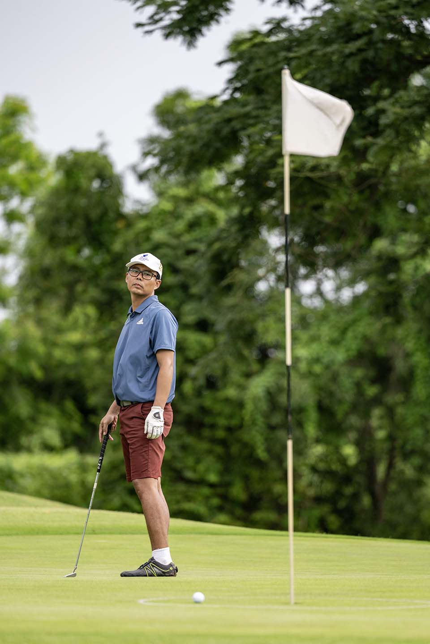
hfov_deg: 6.9
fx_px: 3583
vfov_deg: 10.3
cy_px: 322
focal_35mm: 200
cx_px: 215
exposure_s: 1/2500
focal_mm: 200
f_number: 2.8
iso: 360
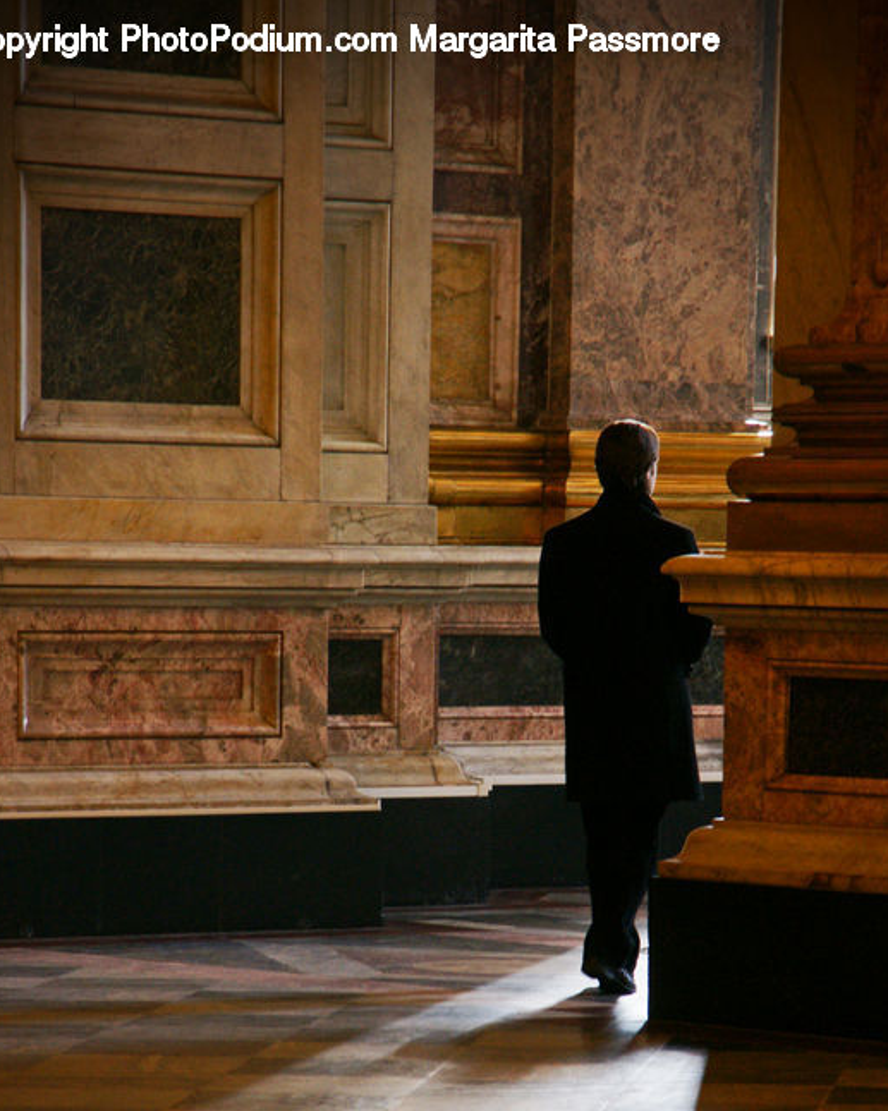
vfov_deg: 9.4
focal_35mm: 206
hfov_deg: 7.5
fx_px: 6761
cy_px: 771
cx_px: 477
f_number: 5.6
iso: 800
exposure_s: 1/40
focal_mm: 105
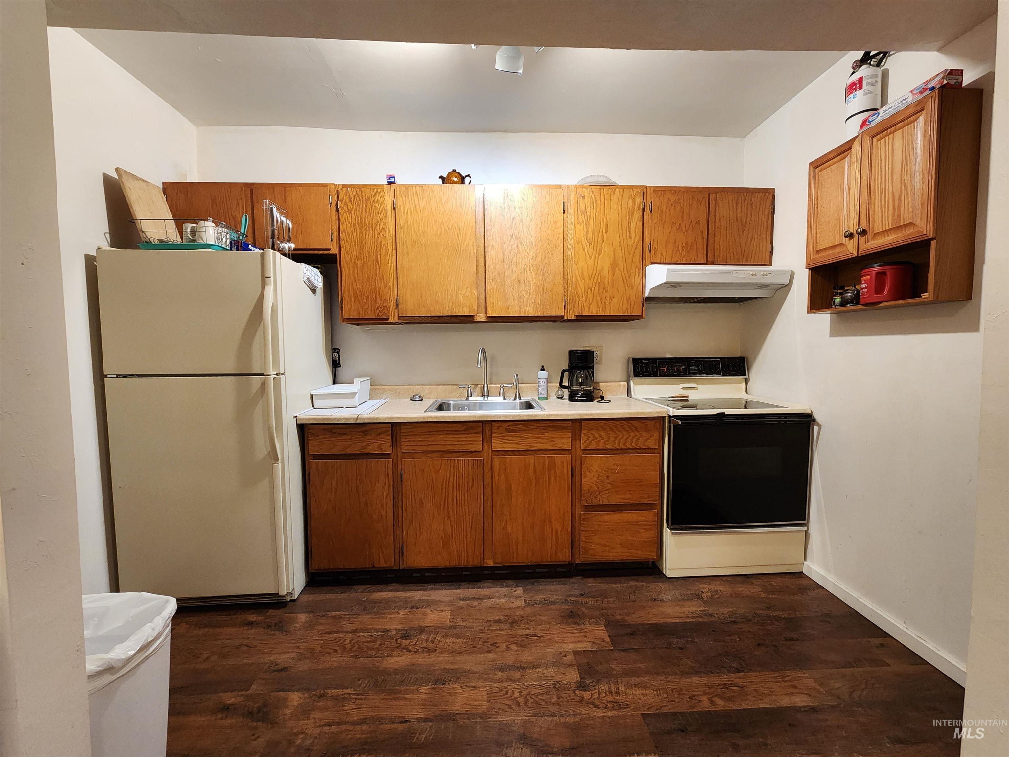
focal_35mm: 13
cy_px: 378
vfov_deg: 89.9
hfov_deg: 106.2
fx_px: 379
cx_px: 504
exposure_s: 1/40
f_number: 2.2
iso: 320
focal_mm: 2.2
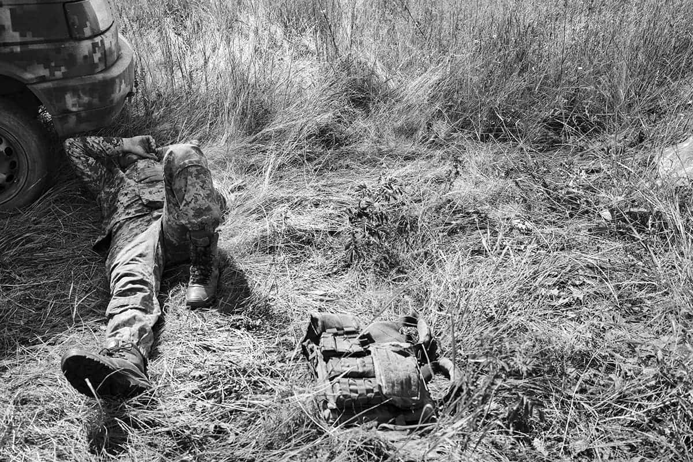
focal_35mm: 35
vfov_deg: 37.9
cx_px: 346
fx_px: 674
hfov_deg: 54.4
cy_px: 231
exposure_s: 1/500
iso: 125
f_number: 5
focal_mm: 35
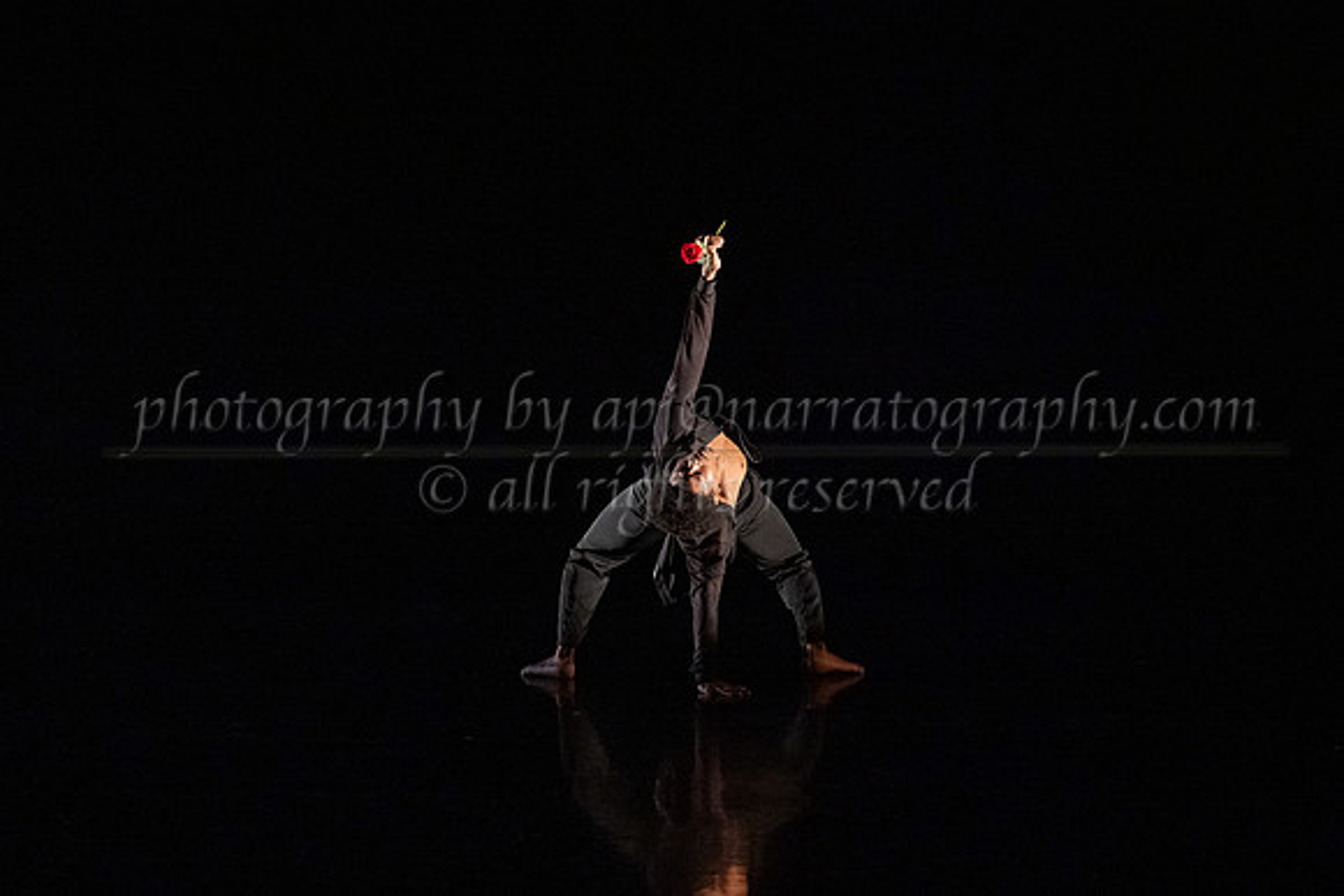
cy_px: 469
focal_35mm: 120
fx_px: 4493
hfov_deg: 17.0
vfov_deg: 11.4
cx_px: 603
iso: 5000
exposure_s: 1/500
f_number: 2.8
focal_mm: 100
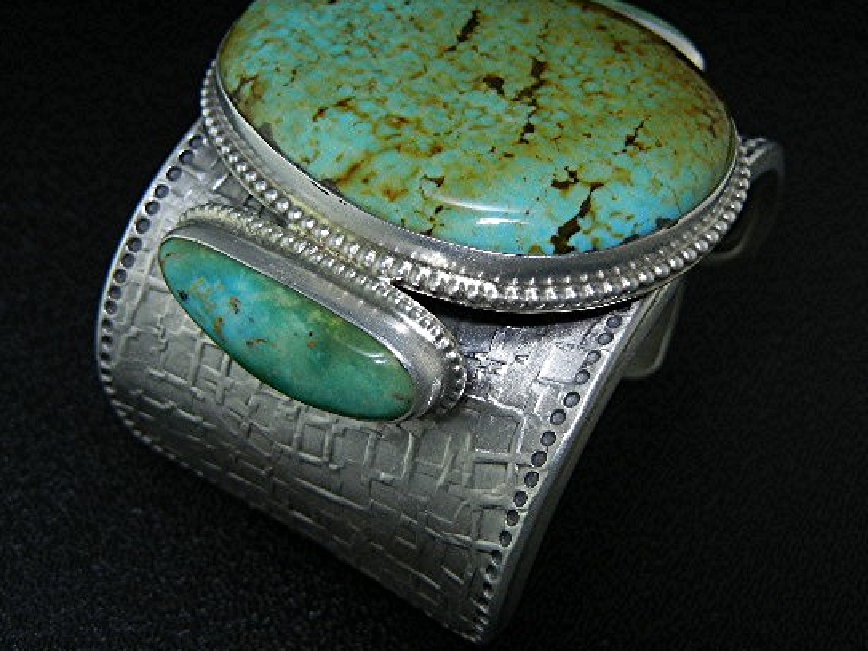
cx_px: 459
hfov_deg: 41.2
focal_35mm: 46
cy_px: 275
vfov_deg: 31.5
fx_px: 1153
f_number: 7.4
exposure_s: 1/30
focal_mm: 7.1
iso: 242
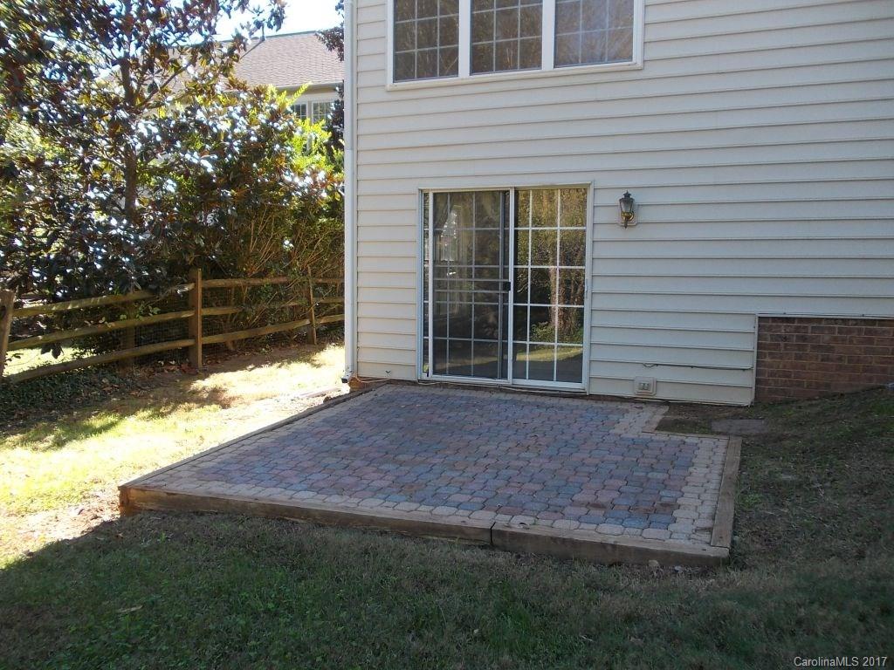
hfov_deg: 63.4
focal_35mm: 28
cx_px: 447
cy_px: 335
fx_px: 723
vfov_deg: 49.7
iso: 80
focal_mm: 4
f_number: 2.7
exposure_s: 1/160
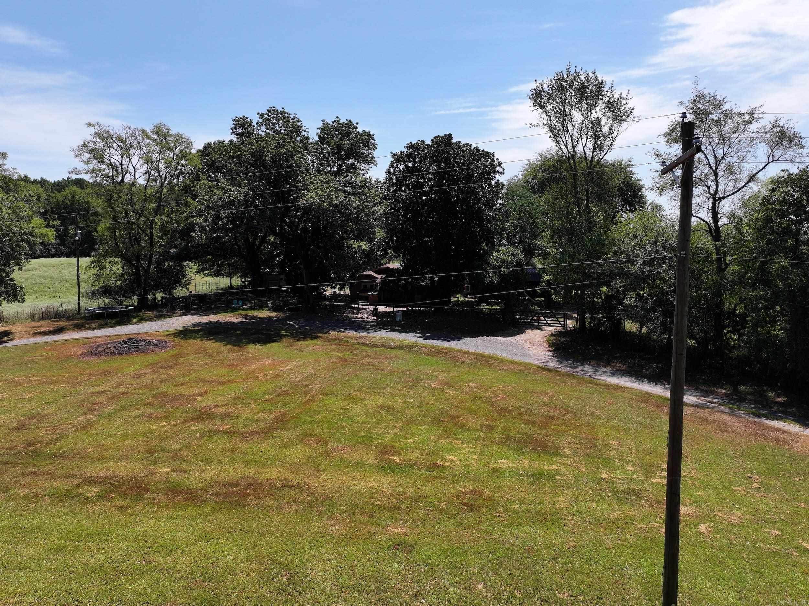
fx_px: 561
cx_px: 404
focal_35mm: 24
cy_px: 303
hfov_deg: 71.6
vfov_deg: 56.8
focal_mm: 12.29
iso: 150
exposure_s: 1/3200
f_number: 2.8
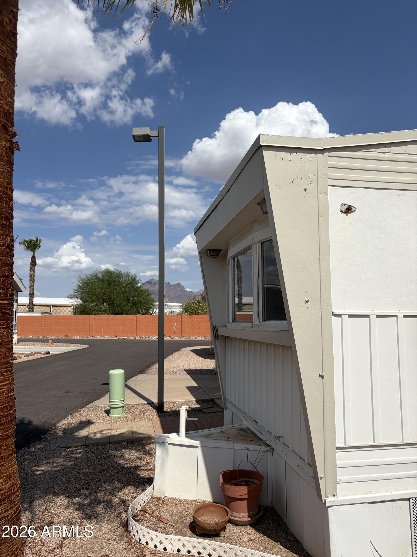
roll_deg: +0.4
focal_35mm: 26
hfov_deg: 53.1
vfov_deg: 67.3
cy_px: 278
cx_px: 208
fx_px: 418
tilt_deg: +5.2
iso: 50
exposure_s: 1/7813
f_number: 1.6
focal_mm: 5.96
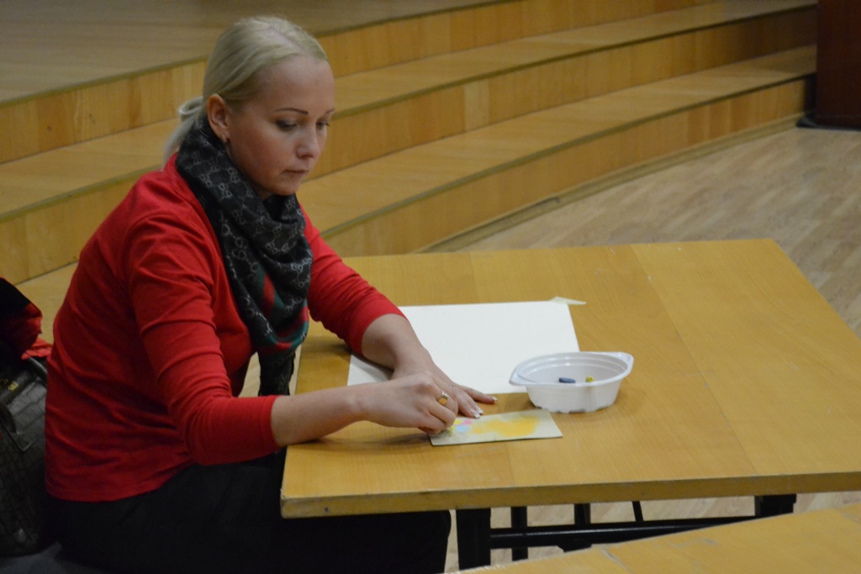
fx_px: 1973
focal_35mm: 82
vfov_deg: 16.6
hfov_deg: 24.6
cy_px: 287
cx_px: 430
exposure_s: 1/30
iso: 3200
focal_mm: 55
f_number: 5.6
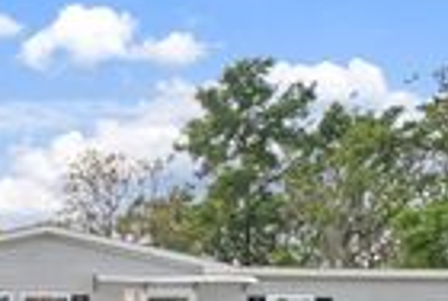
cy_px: 435
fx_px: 711
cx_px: 48
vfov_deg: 20.8
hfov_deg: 33.2
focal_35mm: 57
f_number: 9
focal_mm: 16
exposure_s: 1/30
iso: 160
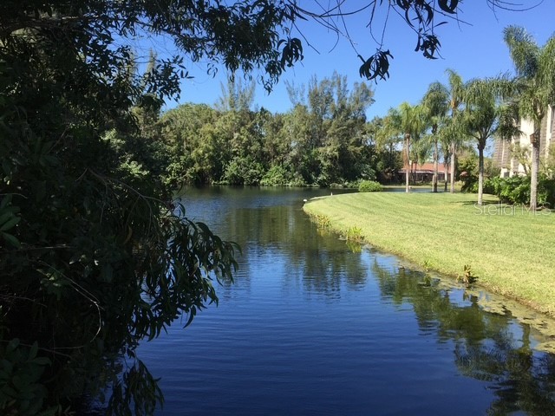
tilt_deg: -3.4
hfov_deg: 61.7
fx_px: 465
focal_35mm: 29
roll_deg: -1.9
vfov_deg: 48.2
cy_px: 208
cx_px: 278
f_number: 2.2
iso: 32
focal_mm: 4.15
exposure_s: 1/1068
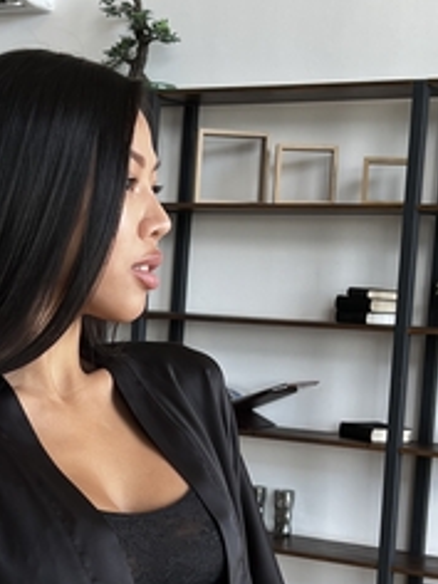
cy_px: 398
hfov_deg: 16.7
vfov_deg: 22.1
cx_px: 97
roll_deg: -3.4
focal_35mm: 88
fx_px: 1485
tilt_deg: -4.5
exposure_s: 1/121
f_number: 1.5
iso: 50
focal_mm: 5.7
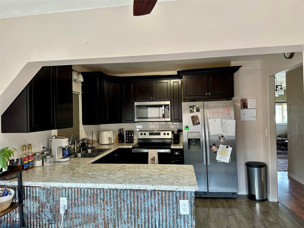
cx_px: 152
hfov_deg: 71.6
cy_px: 114
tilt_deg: +1.1
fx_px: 211
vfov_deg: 56.8
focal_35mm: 24
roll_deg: +0.7
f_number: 1.78
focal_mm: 6.86
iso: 200
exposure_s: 1/120
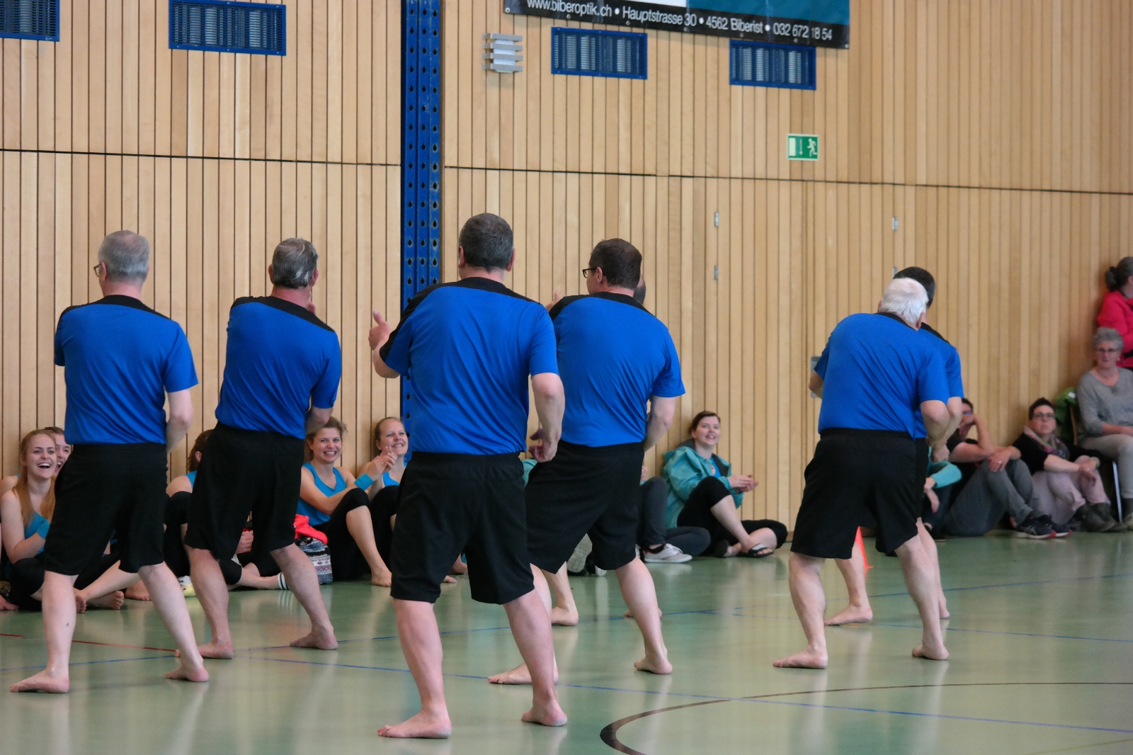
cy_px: 378
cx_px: 566
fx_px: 3964
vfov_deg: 10.9
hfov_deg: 16.3
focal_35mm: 126
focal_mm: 82
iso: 1600
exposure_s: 1/125
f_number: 4.5
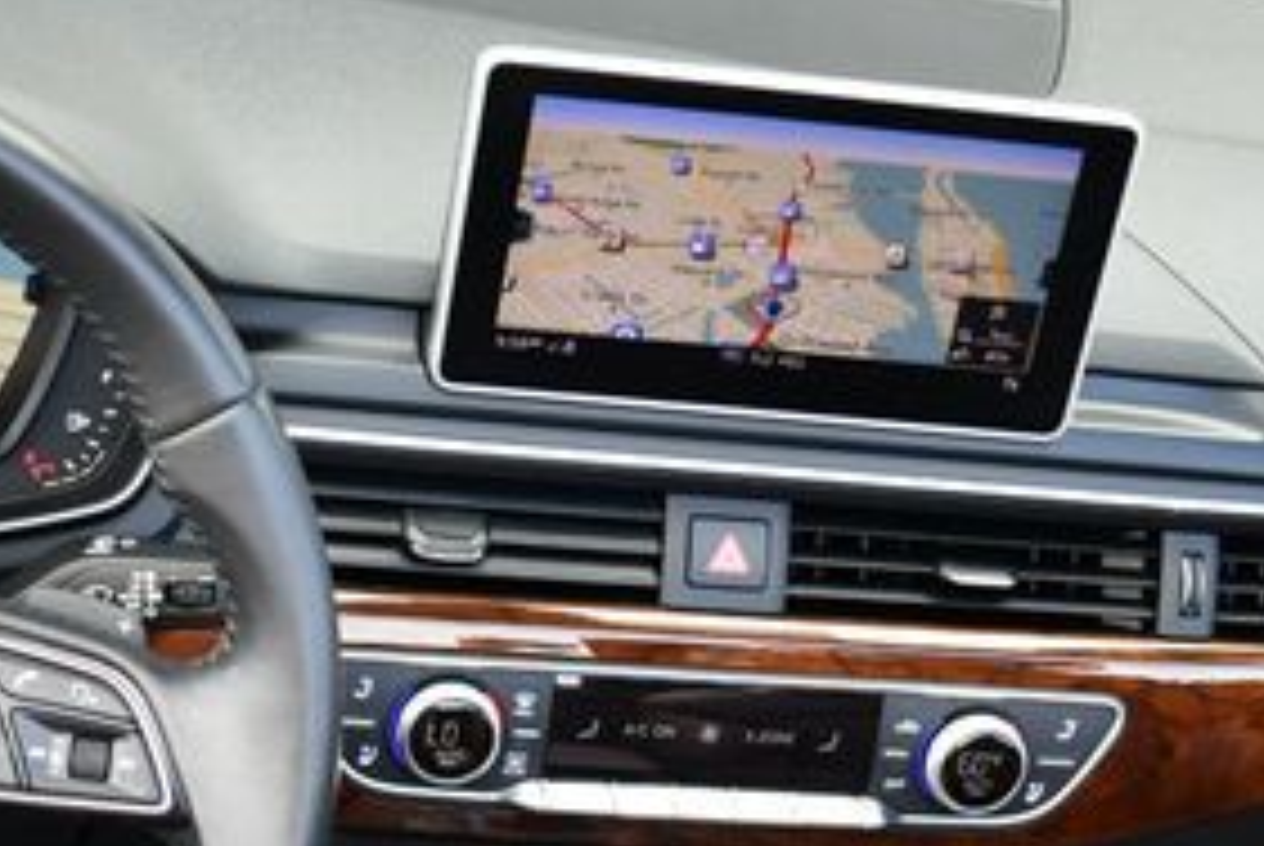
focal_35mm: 82
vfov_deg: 16.4
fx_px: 2882
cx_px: 130
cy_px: 806
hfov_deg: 24.1
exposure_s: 1/250
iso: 500
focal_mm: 18
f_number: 3.5
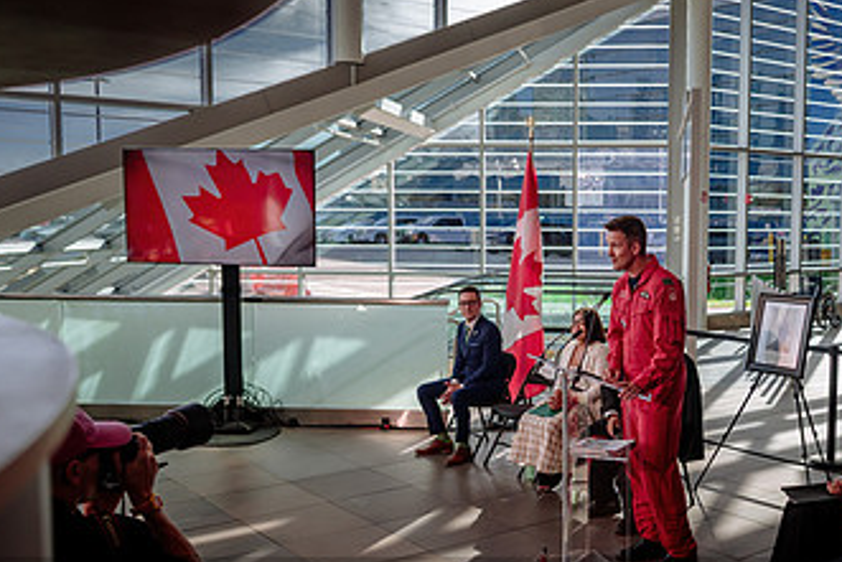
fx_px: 983
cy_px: 294
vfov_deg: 31.9
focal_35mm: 42
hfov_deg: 45.5
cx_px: 580
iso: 250
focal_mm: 24
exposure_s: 1/320
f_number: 2.8
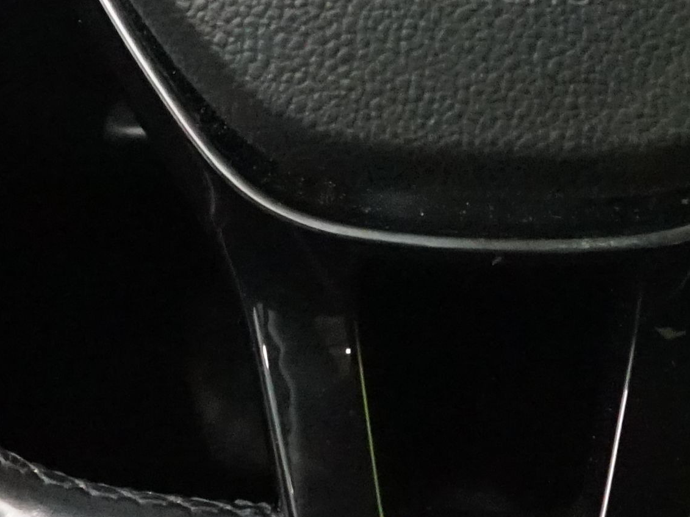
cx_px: 481
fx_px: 4066
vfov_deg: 7.1
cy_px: -382
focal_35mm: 204
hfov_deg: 9.7
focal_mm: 40
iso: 6400
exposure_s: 1/40
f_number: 4
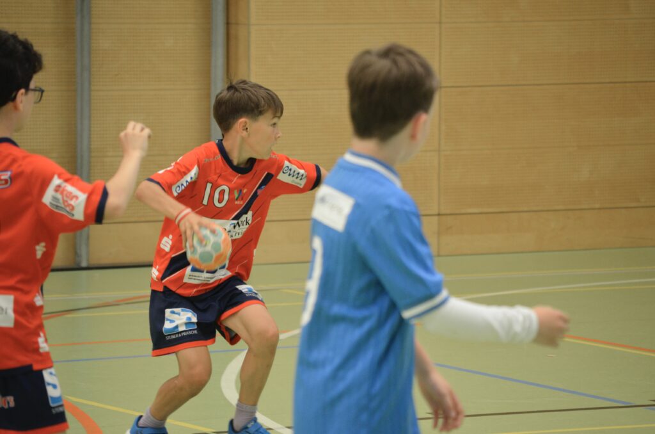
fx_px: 3949
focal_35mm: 218
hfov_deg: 9.5
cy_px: 217
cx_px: 328
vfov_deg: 6.3
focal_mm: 145
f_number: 5
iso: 1600
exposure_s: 1/400
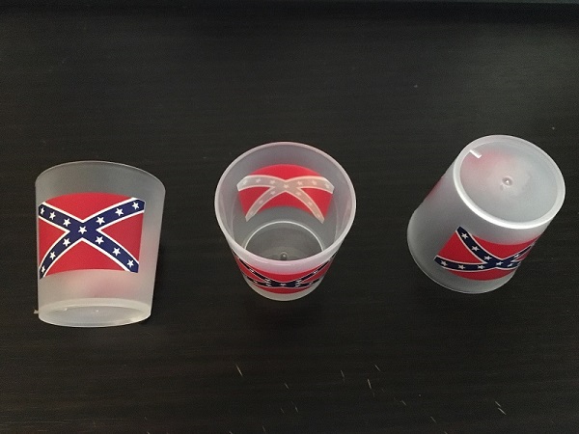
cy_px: 217
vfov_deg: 48.2
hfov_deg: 61.7
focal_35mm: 29
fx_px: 485
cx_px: 290
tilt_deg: -61.4
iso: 1250
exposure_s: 1/17
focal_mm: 4.15
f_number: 2.2
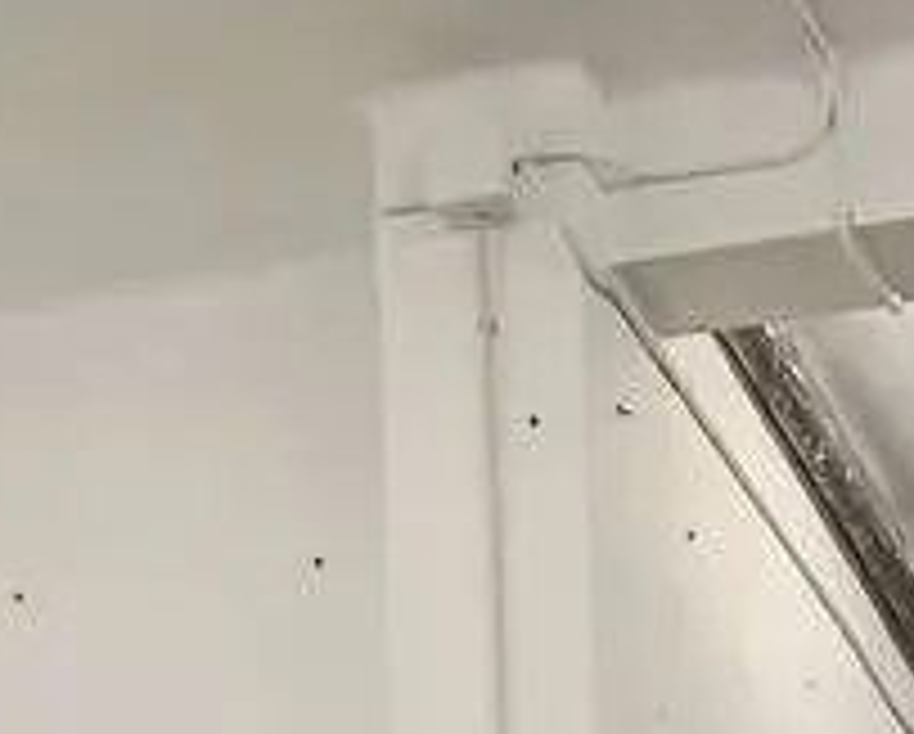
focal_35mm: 72
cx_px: 1103
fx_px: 1950
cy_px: 1563
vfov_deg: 15.7
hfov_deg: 24.0
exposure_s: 1/50
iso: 160
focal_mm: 1.65
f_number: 2.2
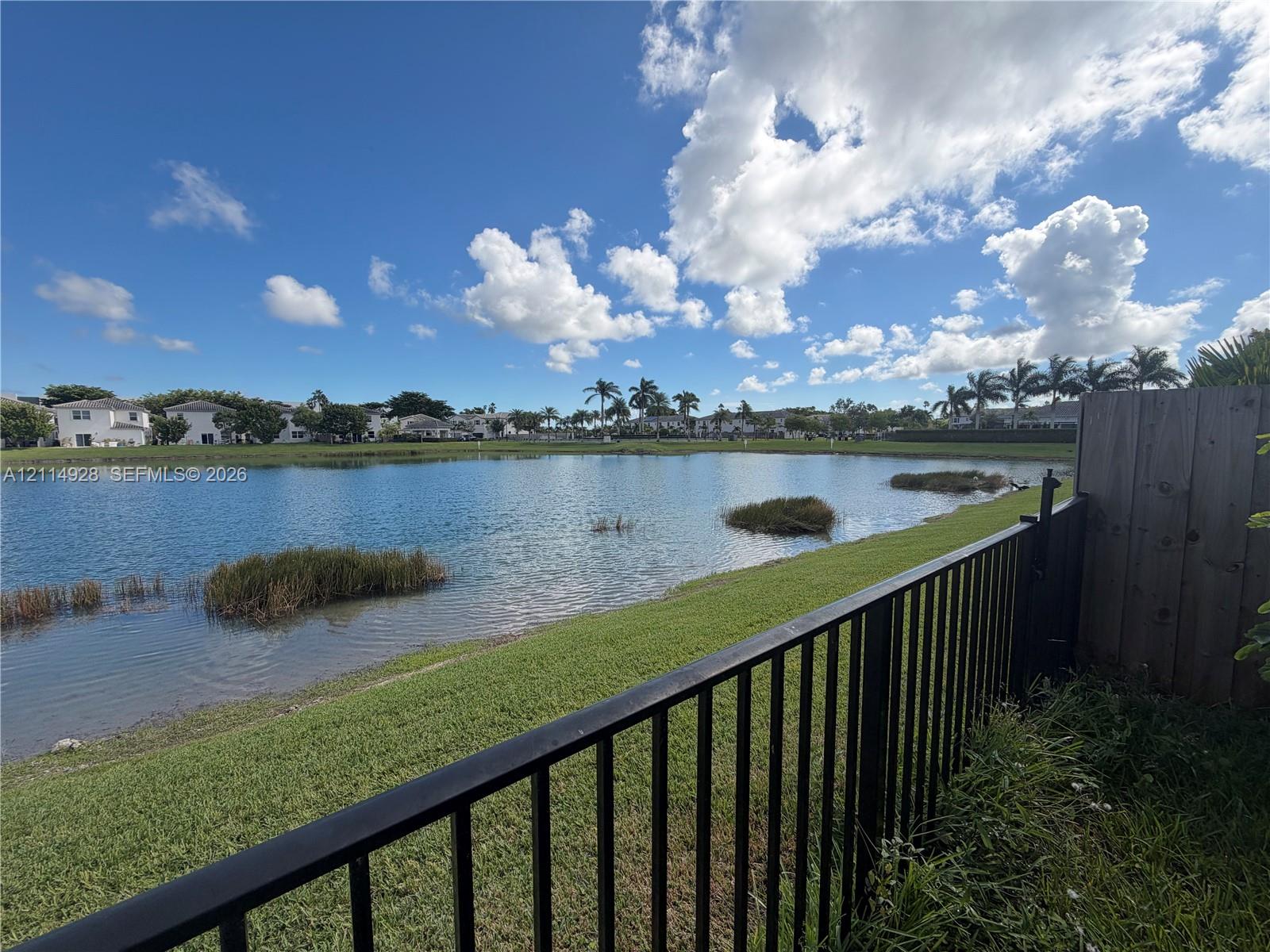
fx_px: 514
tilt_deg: -5.0
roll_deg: -0.2
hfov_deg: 102.1
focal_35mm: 14
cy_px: 476
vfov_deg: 85.7
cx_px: 635
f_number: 2.2
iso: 20
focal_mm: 2.22
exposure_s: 1/1087
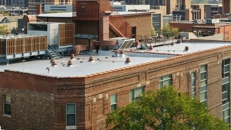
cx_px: 123
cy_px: -12
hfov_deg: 30.2
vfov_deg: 16.7
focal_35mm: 70
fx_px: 429
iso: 320
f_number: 8
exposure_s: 1/400
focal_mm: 23
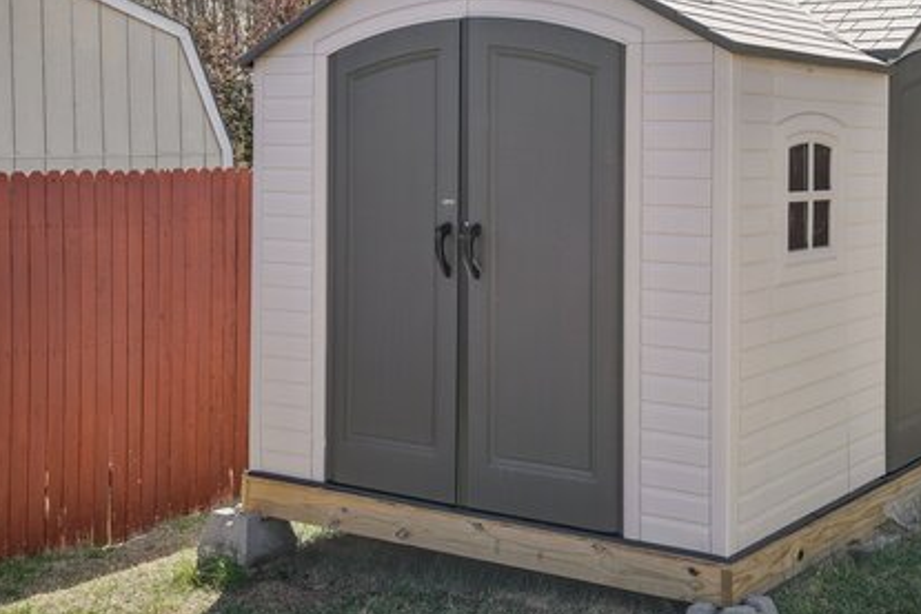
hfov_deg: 36.4
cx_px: 624
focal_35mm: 54
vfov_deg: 25.0
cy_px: 249
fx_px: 1382
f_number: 8
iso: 200
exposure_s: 1/200
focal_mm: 35
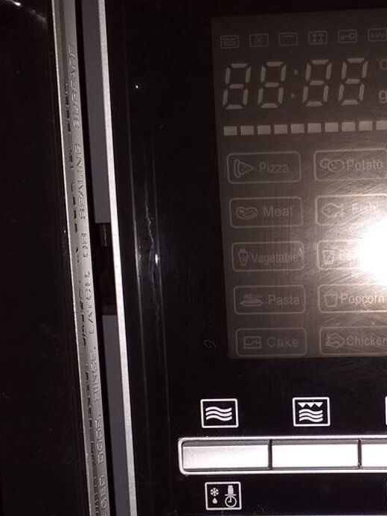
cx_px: 355
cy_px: 388
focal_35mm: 50
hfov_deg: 27.9
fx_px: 745
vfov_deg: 37.2
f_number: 1.9
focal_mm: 3.6
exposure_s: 1/118
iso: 40
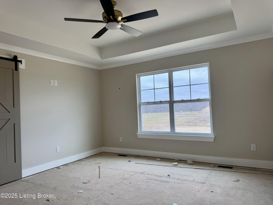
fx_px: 189
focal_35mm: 24
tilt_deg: +0.5
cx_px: 136
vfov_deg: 56.8
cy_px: 102
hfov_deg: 71.6
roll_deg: +2.6
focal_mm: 6.76
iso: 64
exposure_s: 1/189
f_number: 1.78
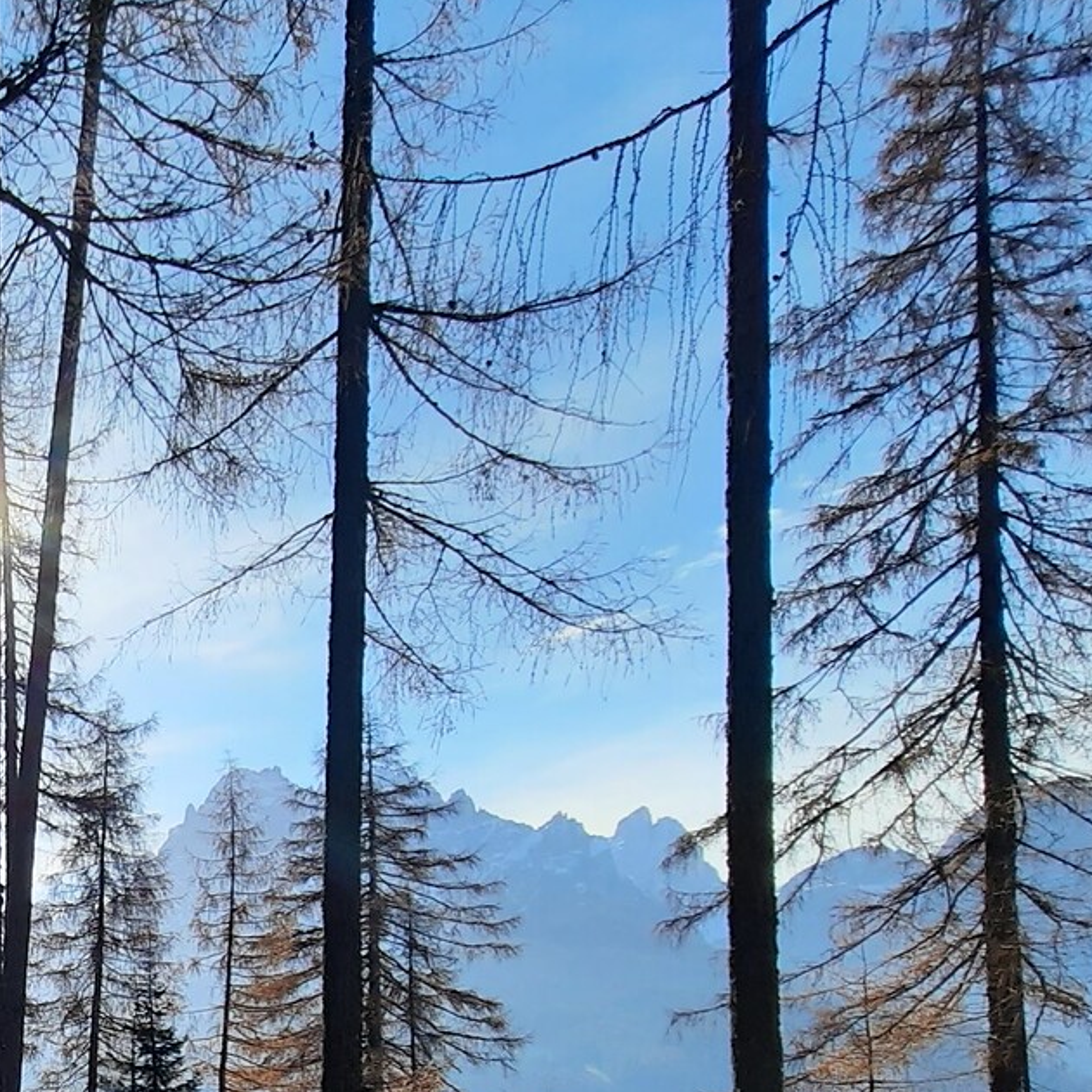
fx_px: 1249
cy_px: 1085
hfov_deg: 37.3
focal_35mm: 35
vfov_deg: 41.3
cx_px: -180
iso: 40
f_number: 2.2
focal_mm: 1.74
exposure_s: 1/1013
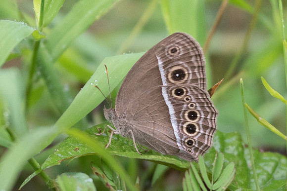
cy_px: 136
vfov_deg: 1.8
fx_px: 6094
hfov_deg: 2.7
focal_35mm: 764
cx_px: 71
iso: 800
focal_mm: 150
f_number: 3.2
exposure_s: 1/500
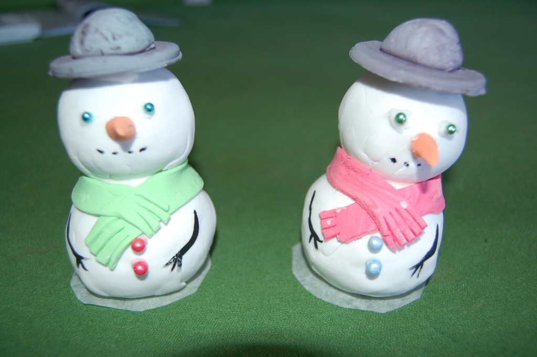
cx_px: 268
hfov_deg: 62.0
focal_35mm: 30
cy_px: 178
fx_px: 447
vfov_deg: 43.5
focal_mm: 20
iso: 200
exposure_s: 1/60
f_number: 3.8
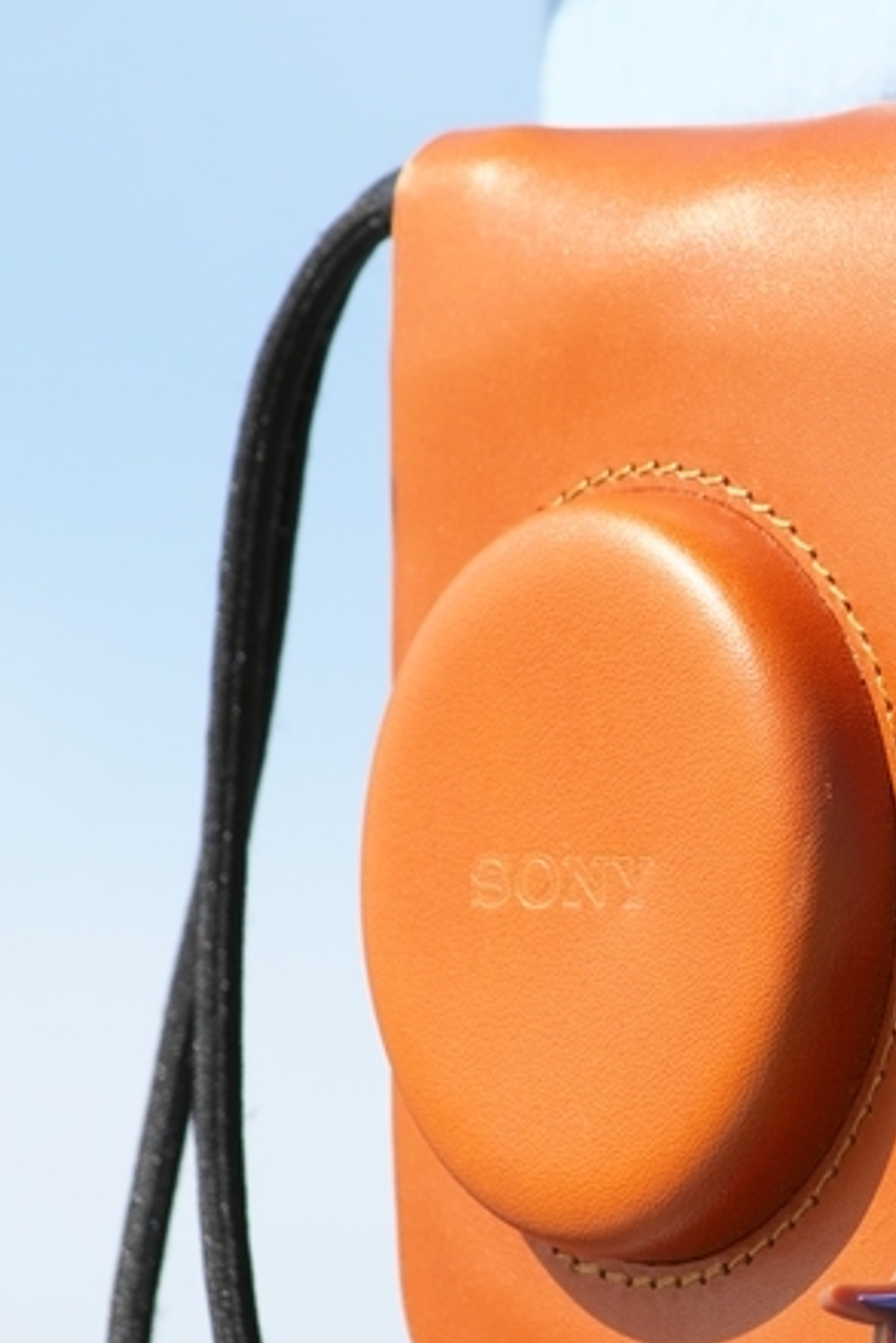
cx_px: 1070
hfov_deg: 3.8
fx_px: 13316
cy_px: 968
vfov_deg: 5.8
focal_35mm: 357
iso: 100
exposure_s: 1/800
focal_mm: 102
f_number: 8
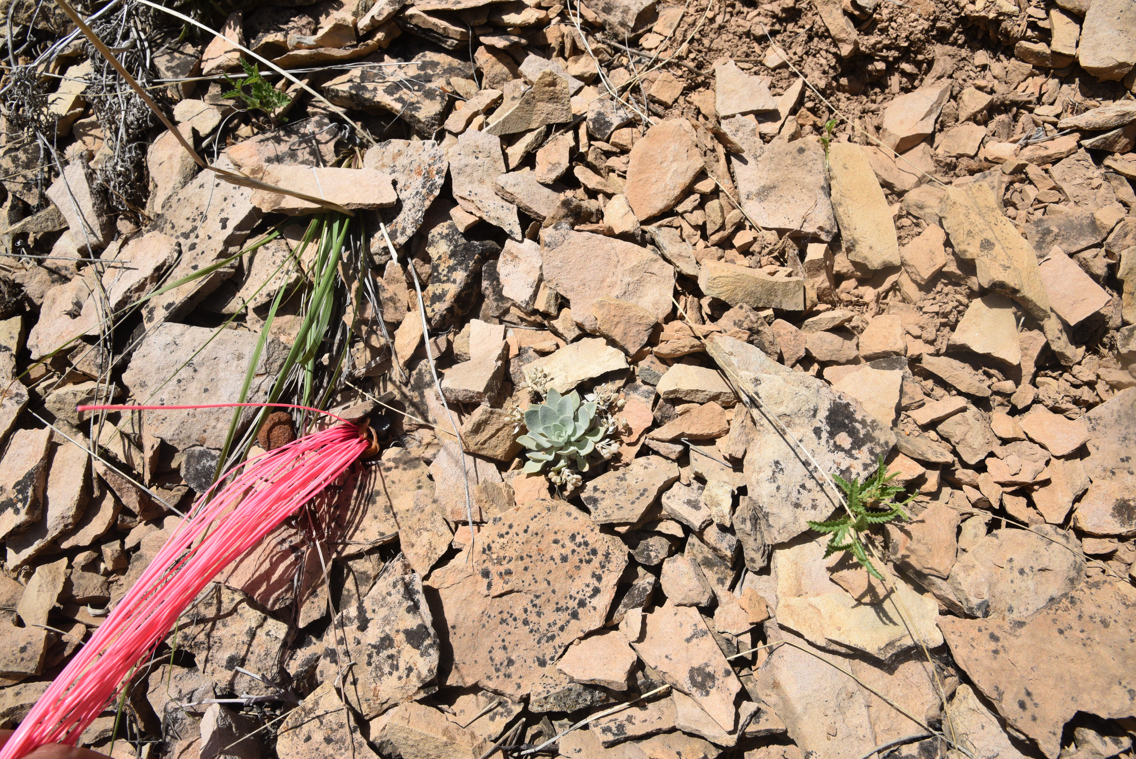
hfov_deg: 61.9
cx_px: 568
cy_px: 380
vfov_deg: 43.6
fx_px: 947
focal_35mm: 30
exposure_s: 1/800
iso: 800
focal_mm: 30
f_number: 14
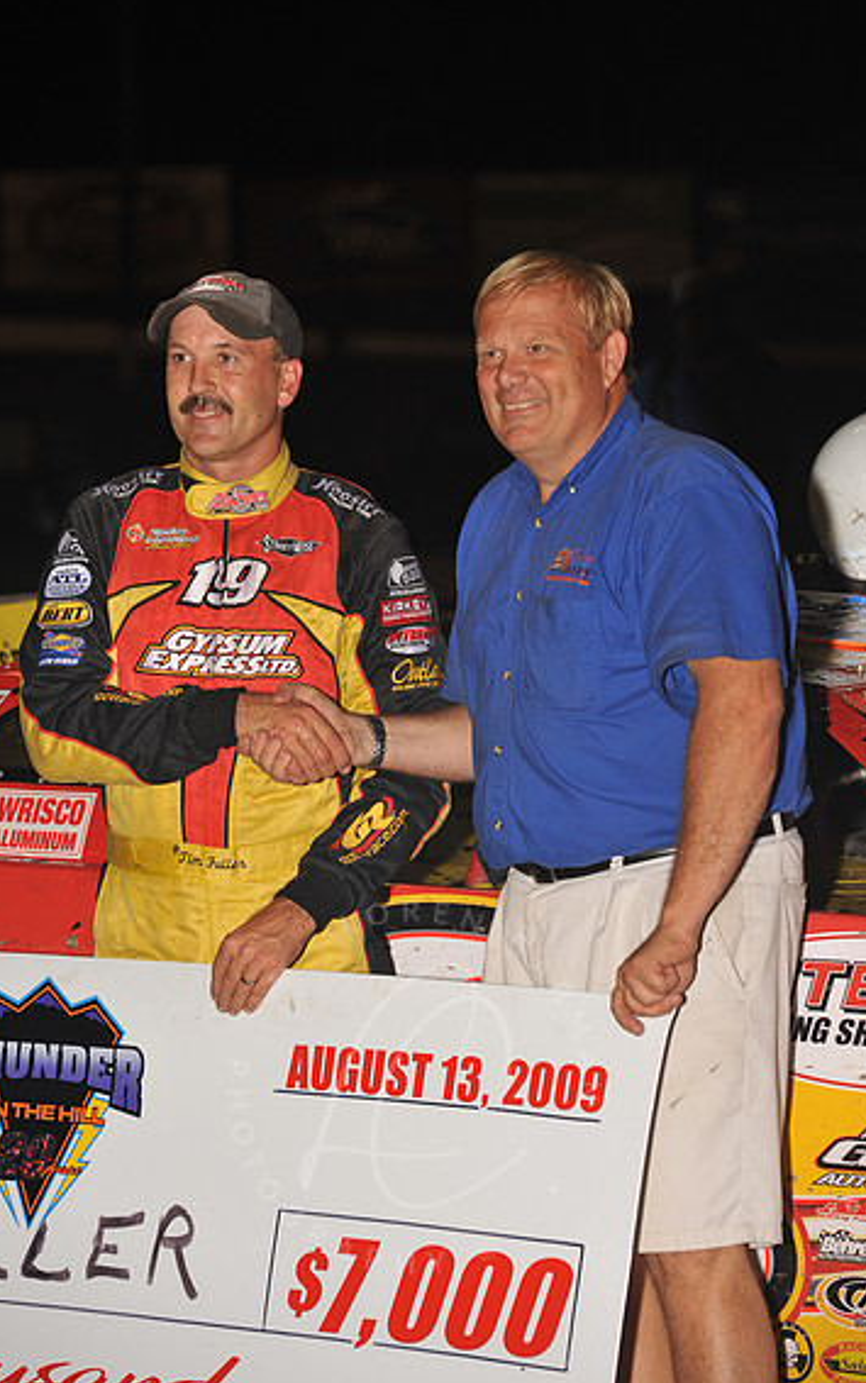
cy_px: 693
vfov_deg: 13.8
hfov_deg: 8.7
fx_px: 5695
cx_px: 412
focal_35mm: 151
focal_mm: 145
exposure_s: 1/250
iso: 640
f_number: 5.6
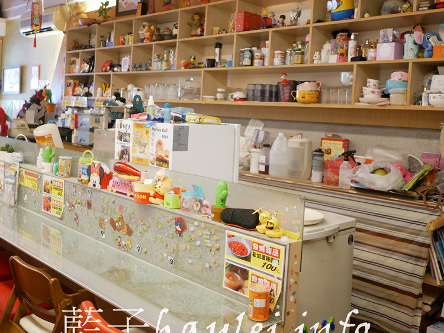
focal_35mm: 40
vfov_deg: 35.9
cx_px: 194
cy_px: 143
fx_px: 513
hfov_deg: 46.7
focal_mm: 15
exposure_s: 1/60
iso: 500
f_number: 1.7
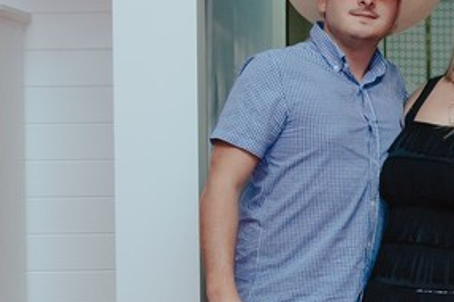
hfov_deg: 17.1
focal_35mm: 116
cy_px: 165
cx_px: 486
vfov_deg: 11.8
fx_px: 1461
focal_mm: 18
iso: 500
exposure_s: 1/50
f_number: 2.8
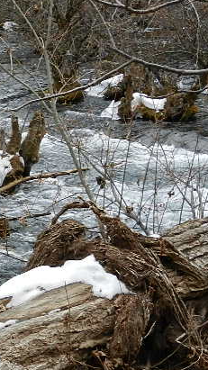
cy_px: 264
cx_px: -114
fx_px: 1197
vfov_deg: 17.5
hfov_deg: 9.6
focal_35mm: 122
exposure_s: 1/100
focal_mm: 8.2
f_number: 4.2
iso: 160
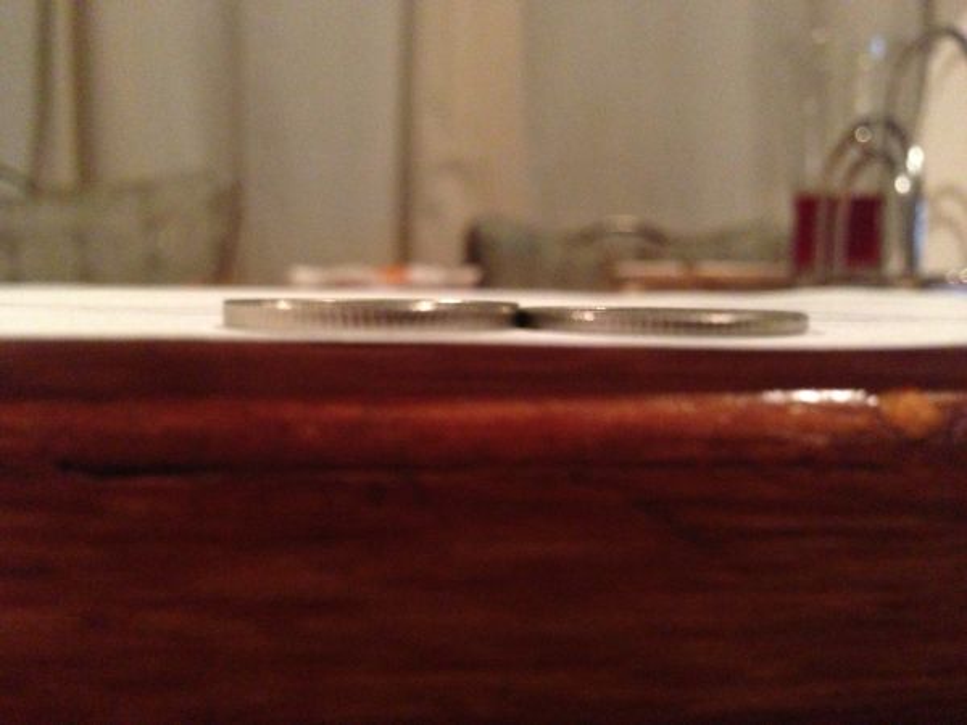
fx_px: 922
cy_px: 362
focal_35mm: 33
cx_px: 484
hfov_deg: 55.4
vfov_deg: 42.9
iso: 800
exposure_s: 1/15
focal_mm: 4.13
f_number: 2.4
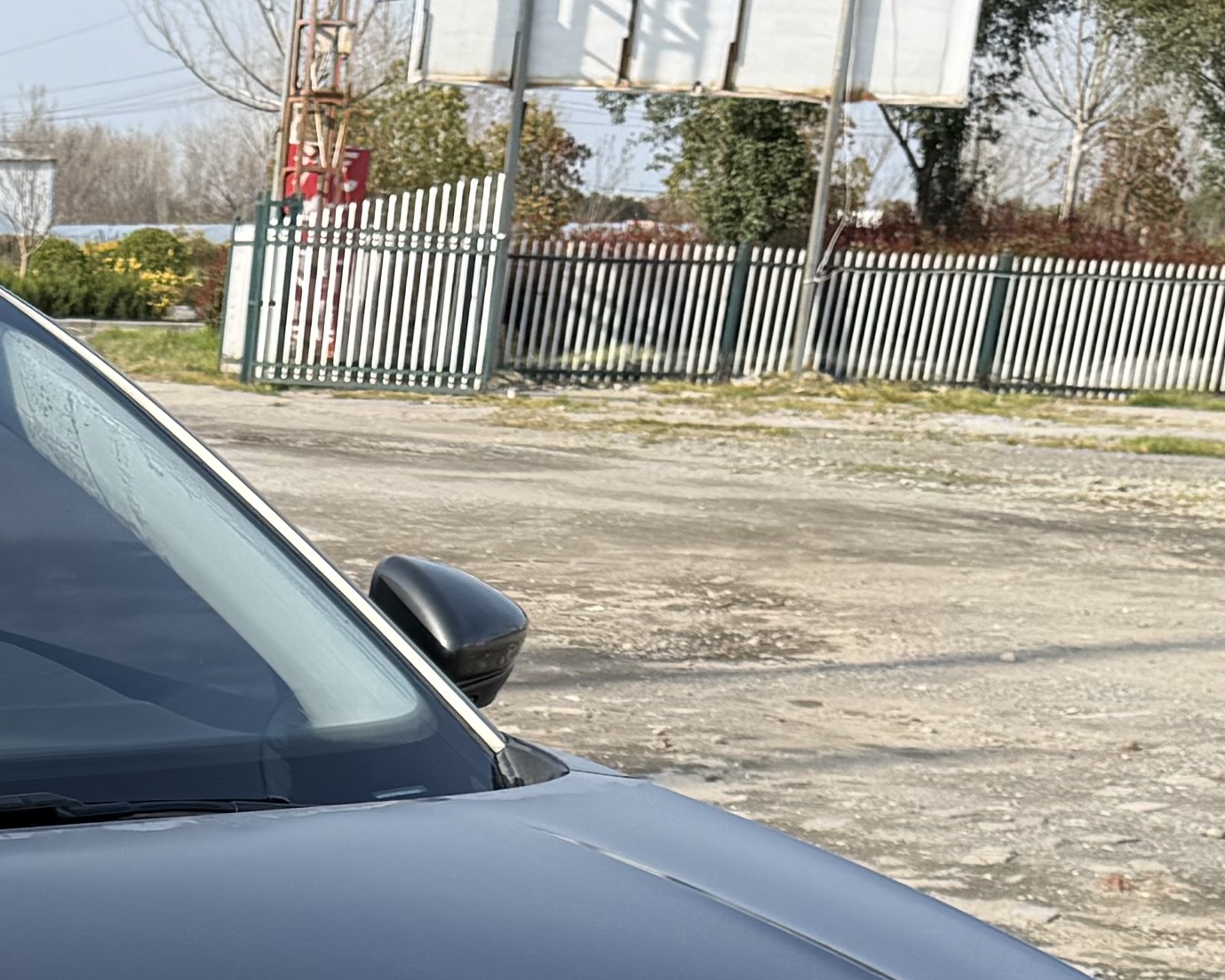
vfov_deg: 14.4
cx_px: -357
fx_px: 3518
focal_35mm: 97
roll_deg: -1.9
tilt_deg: -20.3
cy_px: 1636
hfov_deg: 18.4
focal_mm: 6.76
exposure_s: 1/2169
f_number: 1.78
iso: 80
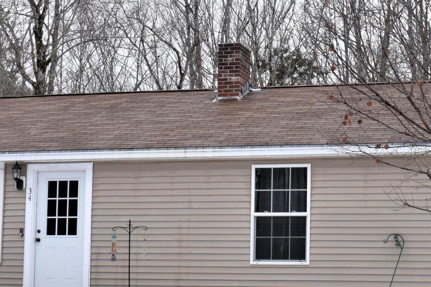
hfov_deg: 17.9
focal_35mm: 114
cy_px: 198
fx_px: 1368
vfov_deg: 12.0
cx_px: 149
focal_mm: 29
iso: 200
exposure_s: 1/400
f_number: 10
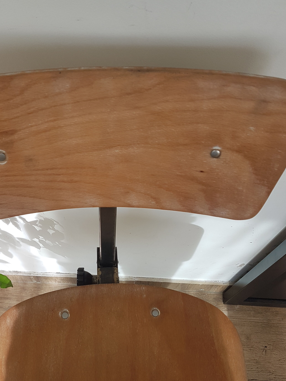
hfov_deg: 37.5
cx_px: 105
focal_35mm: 38
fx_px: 419
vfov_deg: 47.9
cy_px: 262
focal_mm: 4.2
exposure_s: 1/221
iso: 40
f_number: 1.7
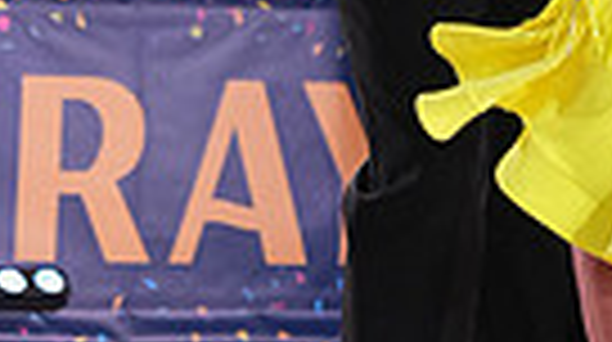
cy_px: -387
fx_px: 6967
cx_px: 610
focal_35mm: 430
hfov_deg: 5.0
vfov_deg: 2.8
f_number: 4
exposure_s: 1/500
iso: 2500
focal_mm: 96
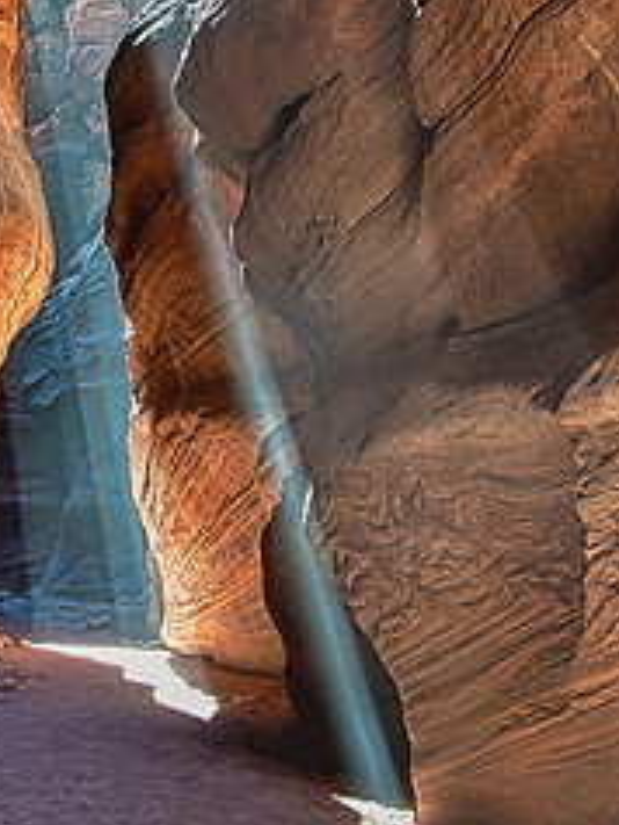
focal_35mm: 82
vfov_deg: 23.8
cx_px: 163
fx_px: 1953
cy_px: 303
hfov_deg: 17.9
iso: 800
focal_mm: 45
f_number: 4.2
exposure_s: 1/50
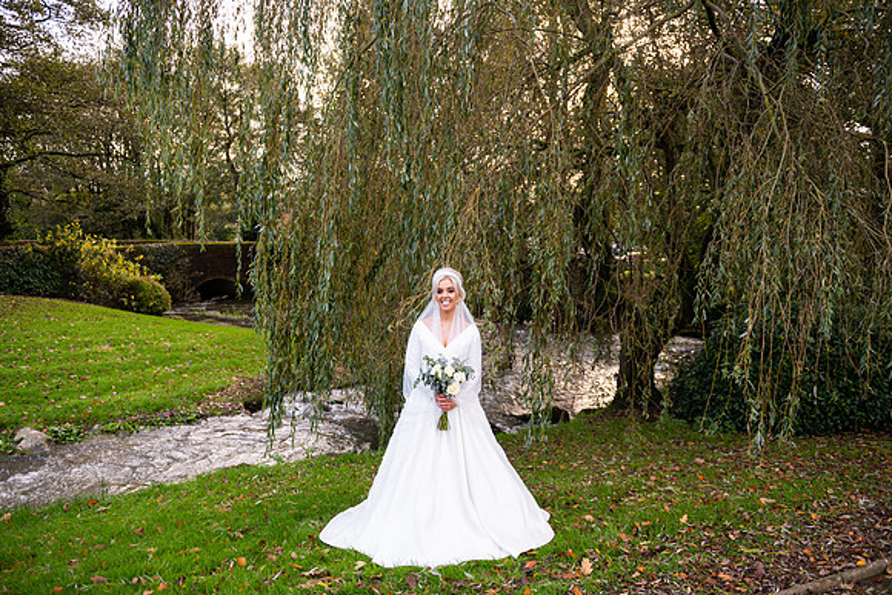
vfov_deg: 49.6
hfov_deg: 69.4
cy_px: 298
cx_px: 446
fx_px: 644
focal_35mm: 26
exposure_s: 1/160
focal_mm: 26
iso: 160
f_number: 3.5
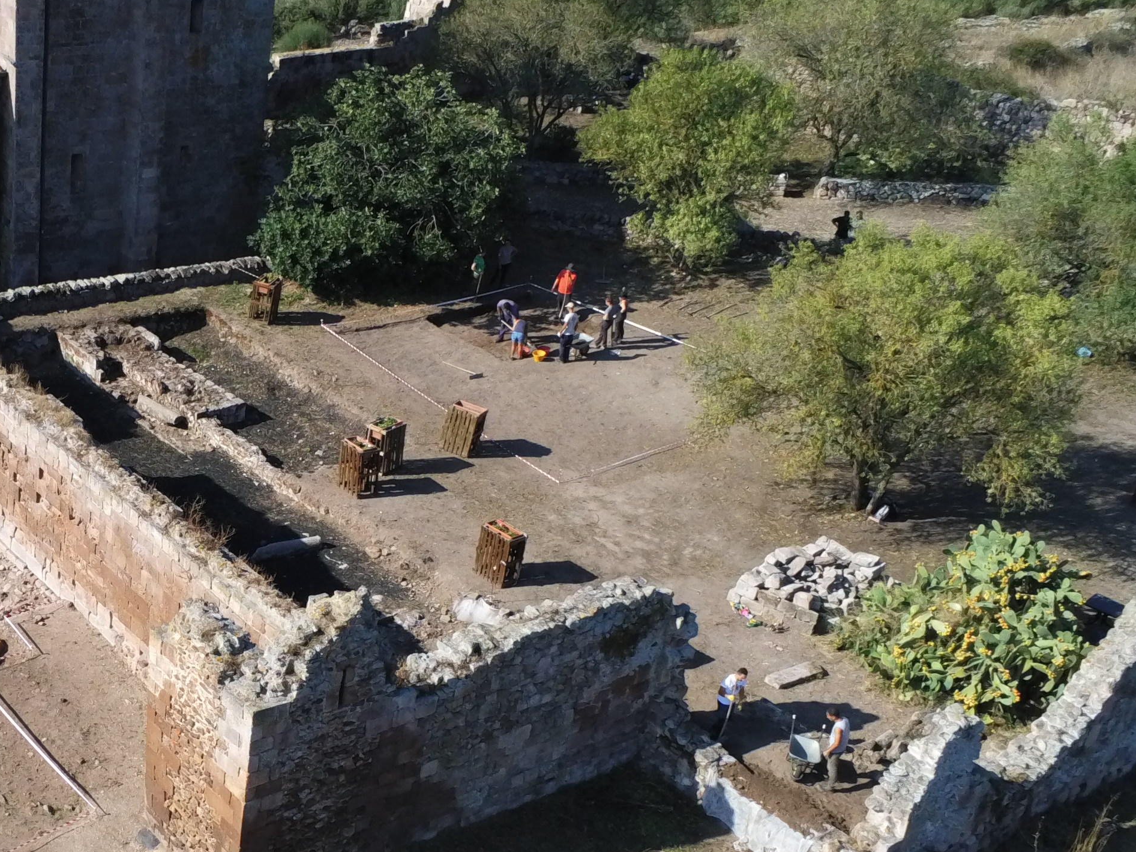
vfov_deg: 26.0
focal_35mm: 56
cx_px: 89
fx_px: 1837
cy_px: 563
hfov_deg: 32.4
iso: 168
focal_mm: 4
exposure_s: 1/1923
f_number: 2.4
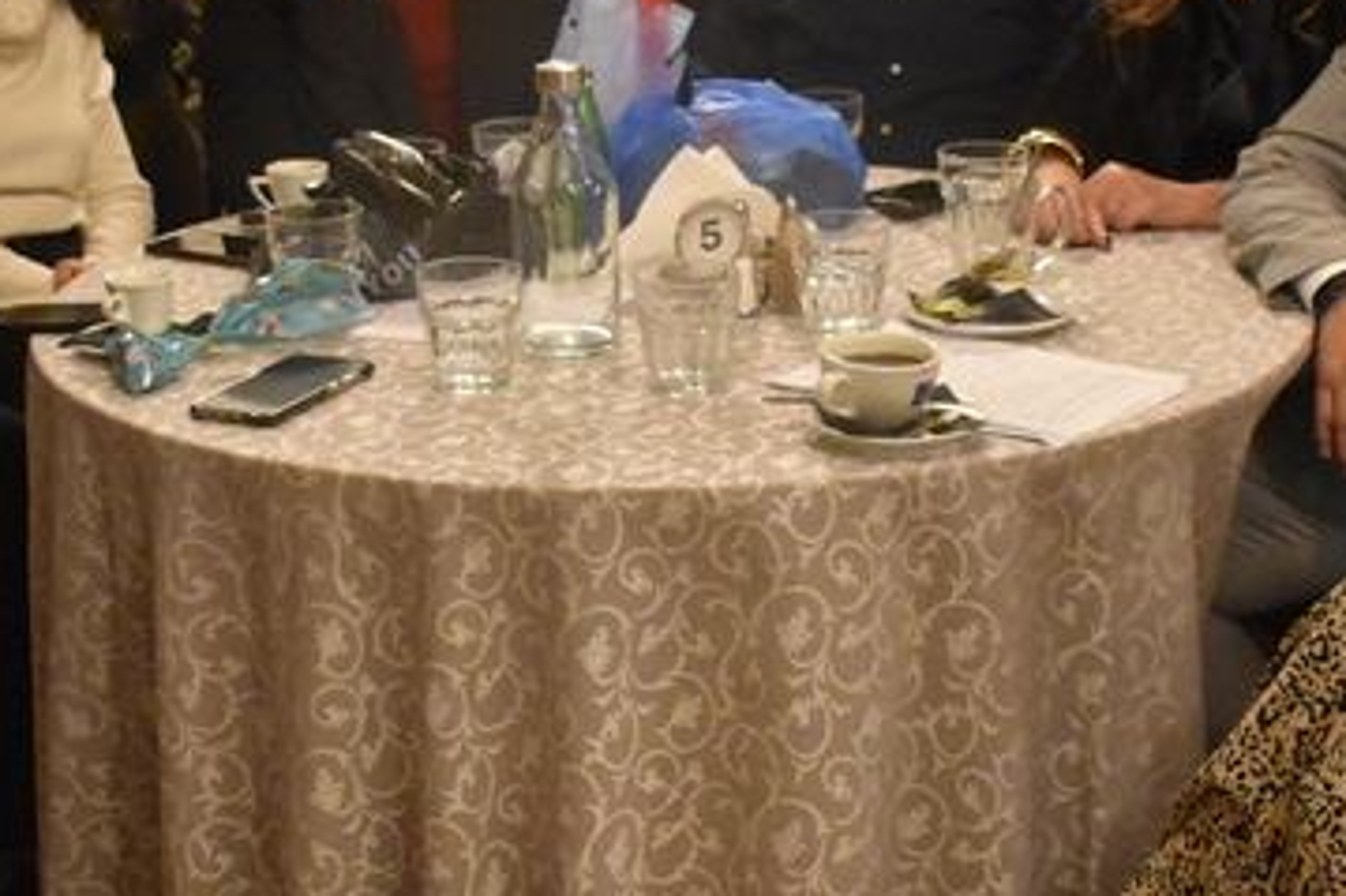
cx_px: 761
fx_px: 2877
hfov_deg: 26.3
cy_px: 384
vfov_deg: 17.7
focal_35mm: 77
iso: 4000
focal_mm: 18
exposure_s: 1/125
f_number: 3.5
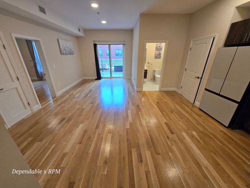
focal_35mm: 13
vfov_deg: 89.9
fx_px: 94
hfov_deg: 106.2
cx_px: 125
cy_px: 94
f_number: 2.2
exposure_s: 1/60
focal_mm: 1.7
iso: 125
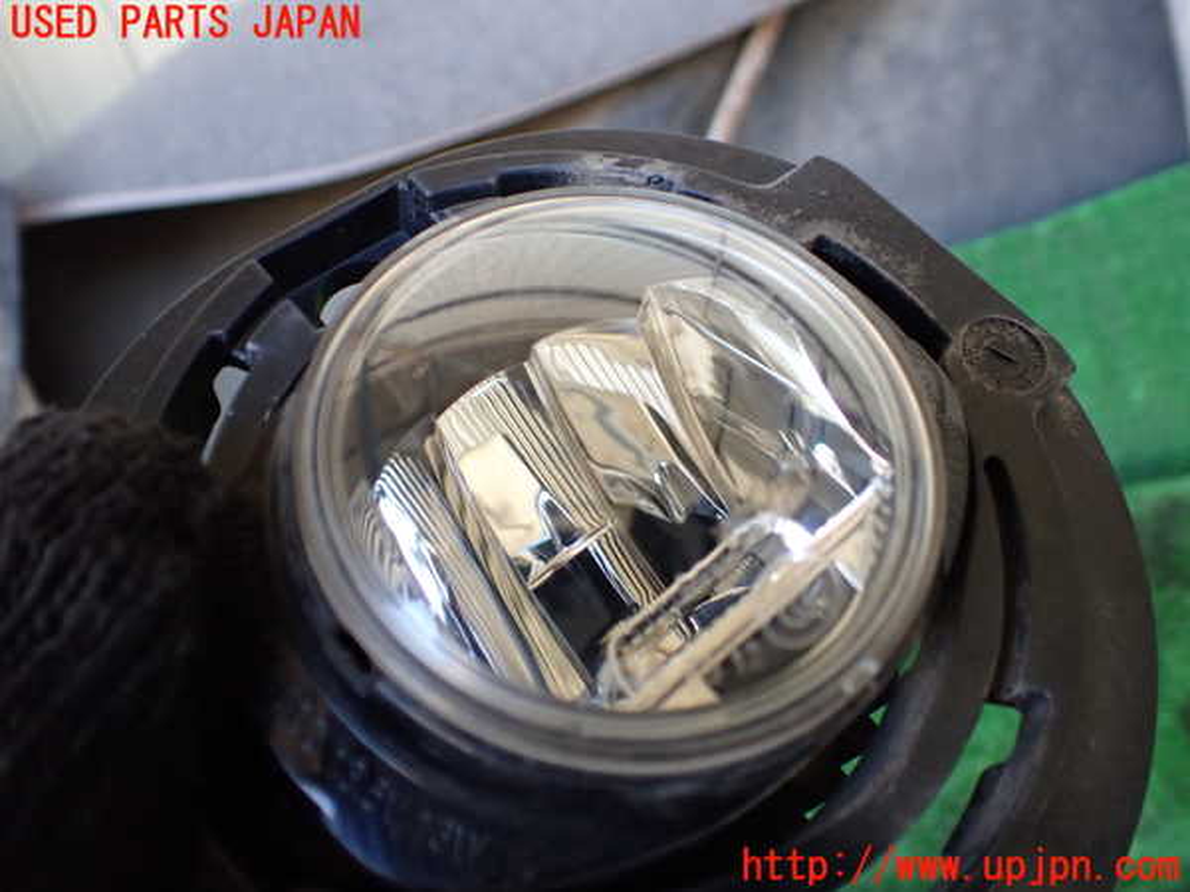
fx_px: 1031
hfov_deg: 60.0
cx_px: 595
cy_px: 446
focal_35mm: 30
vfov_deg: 46.8
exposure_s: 1/125
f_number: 2.3
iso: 400
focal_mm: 5.4
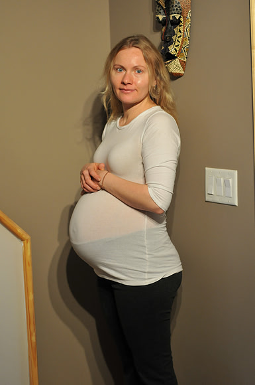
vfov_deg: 27.0
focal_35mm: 75
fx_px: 799
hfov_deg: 18.1
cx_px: 128
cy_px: 192
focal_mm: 50
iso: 800
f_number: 2.8
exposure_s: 1/125
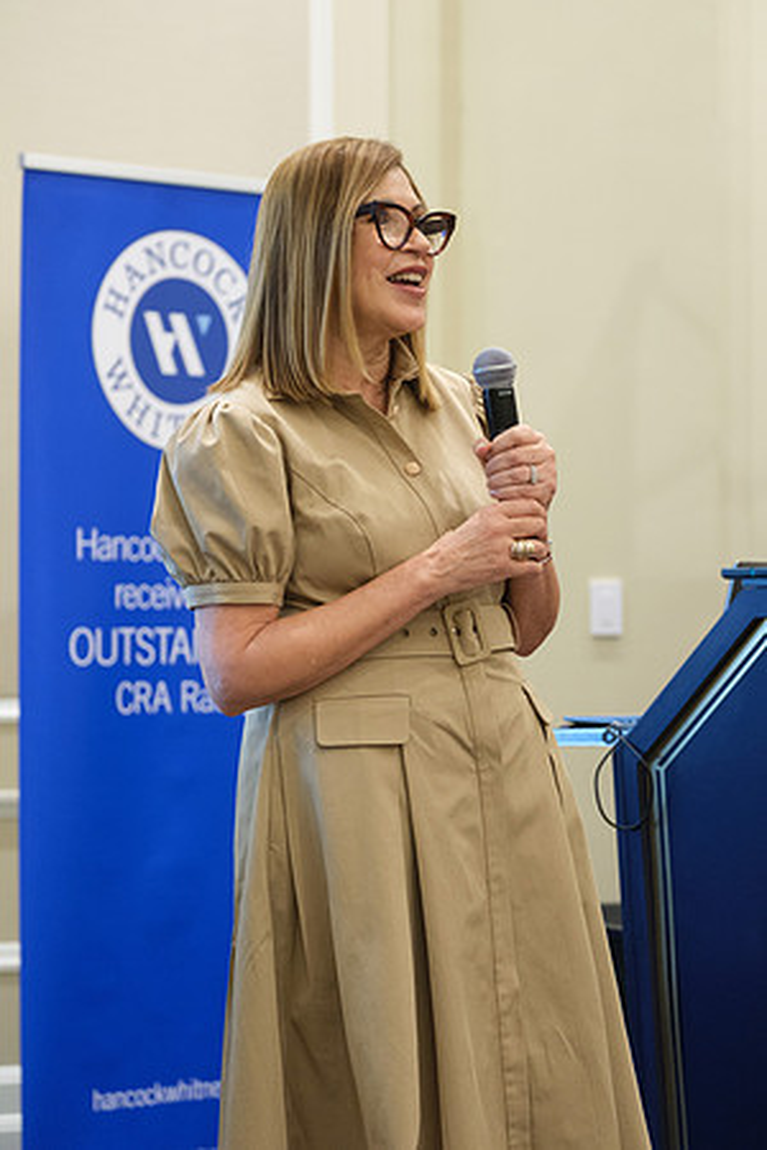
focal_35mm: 95
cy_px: 575
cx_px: 384
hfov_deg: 14.4
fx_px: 3036
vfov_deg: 21.5
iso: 3200
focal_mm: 63.4
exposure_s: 1/160
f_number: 2.8
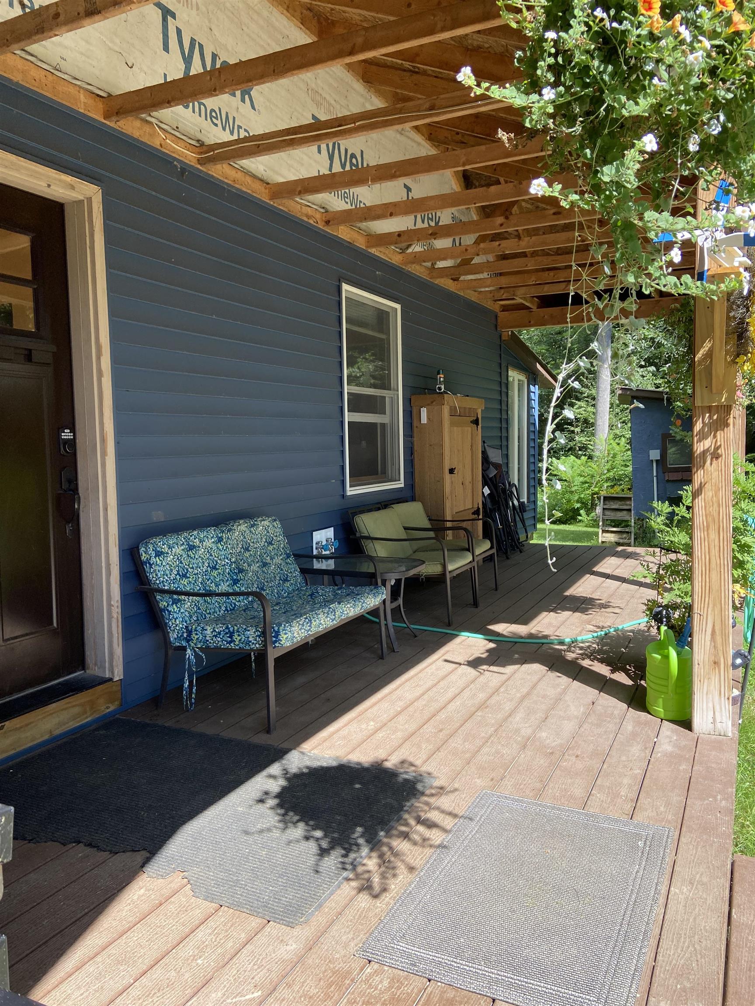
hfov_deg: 53.1
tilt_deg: -3.5
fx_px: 756
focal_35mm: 26
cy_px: 503
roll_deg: +1.2
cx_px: 378
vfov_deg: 67.3
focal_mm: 4.25
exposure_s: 1/594
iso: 32
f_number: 1.8
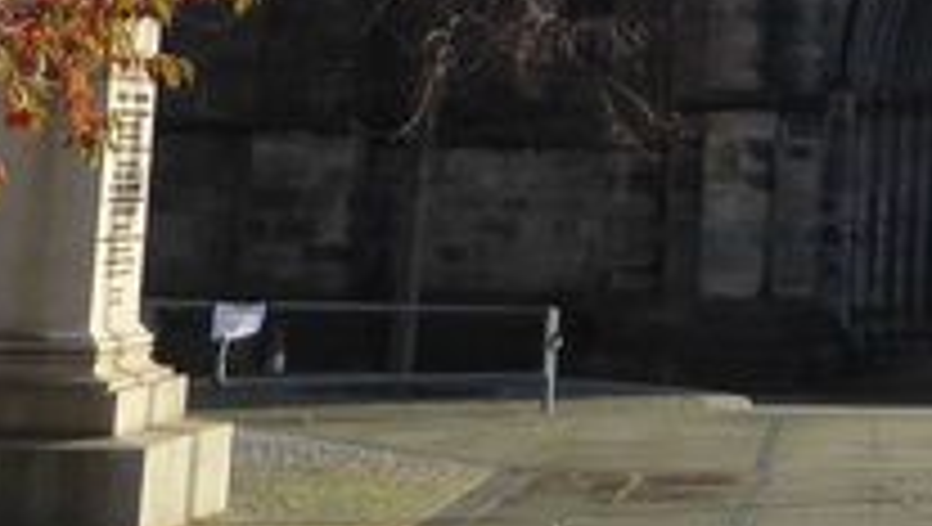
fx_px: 3538
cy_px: -697
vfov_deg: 7.9
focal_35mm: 143
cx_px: 1045
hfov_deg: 14.6
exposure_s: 1/400
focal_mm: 5.8
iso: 125
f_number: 3.6
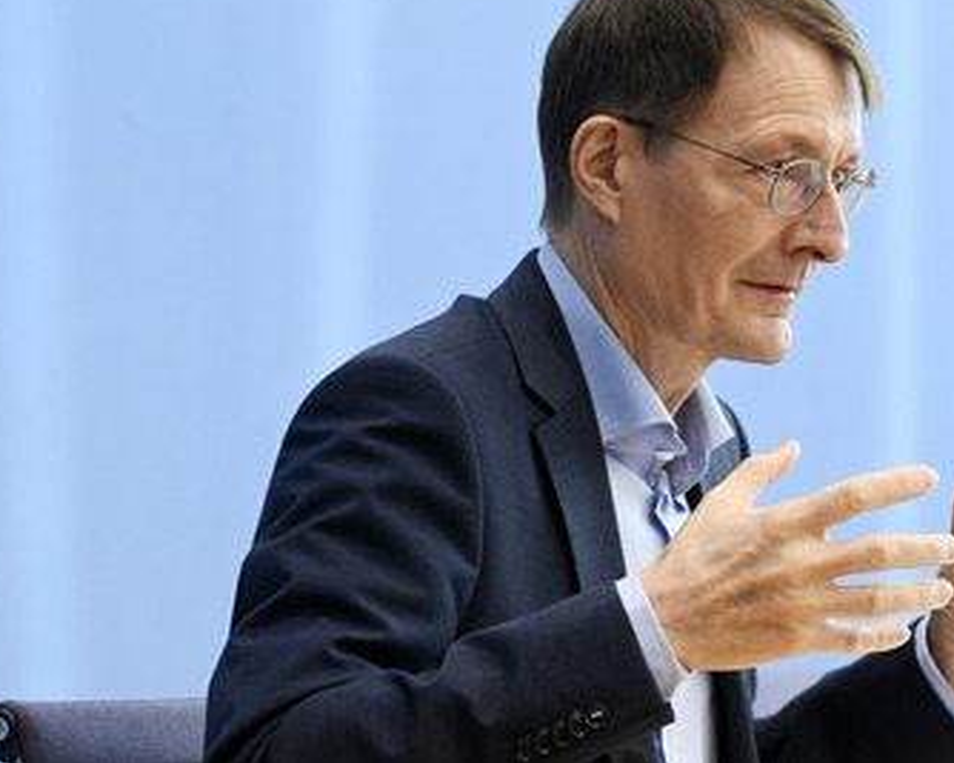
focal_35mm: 253
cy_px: 340
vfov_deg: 6.1
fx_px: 7141
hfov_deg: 7.6
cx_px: 601
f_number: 7.1
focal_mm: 200
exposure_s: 1/500
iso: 5000
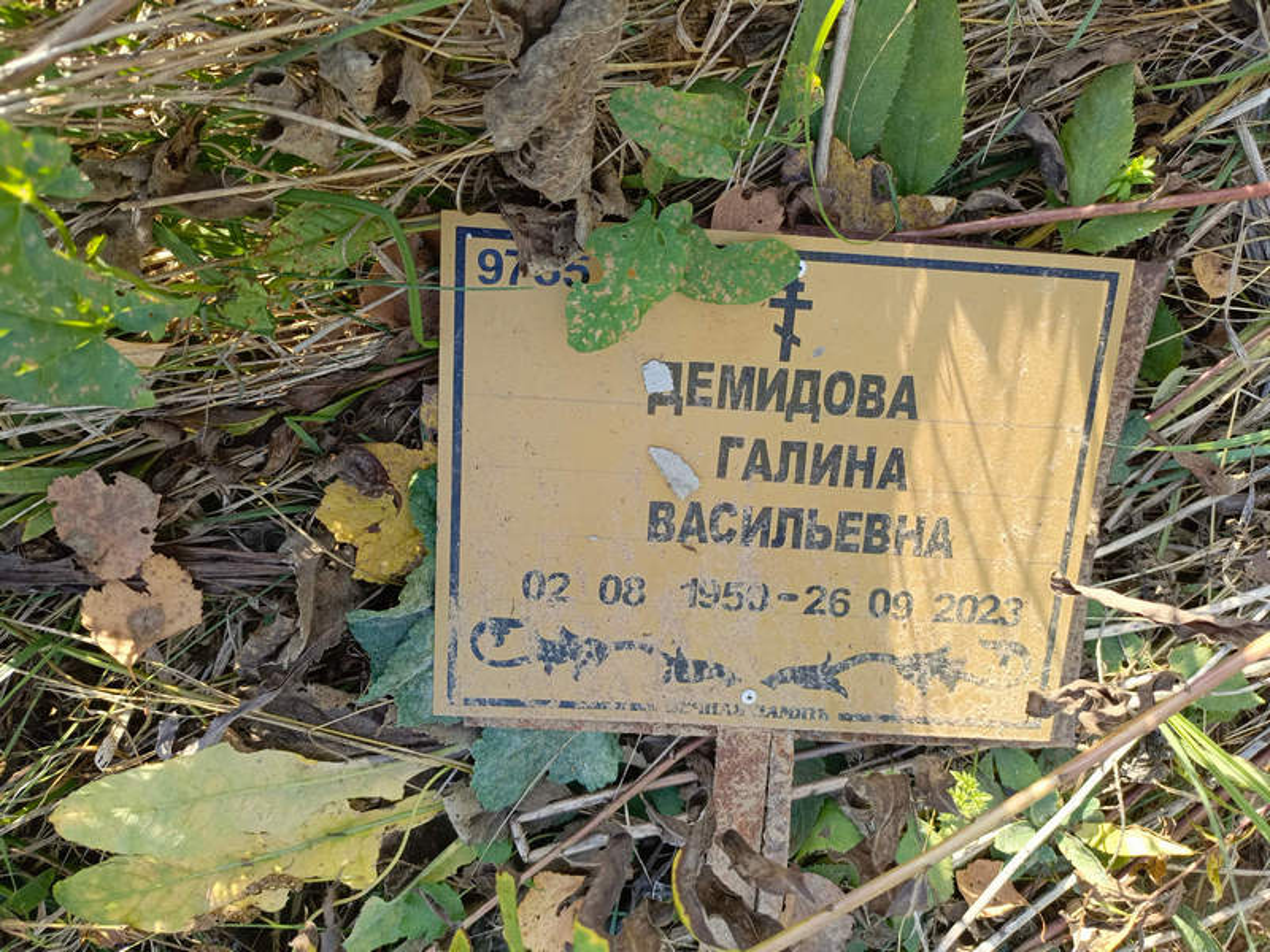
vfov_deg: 54.9
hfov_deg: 69.4
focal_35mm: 25
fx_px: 917
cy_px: 476
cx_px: 635
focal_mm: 4.76
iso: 110
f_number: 1.69
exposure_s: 1/113
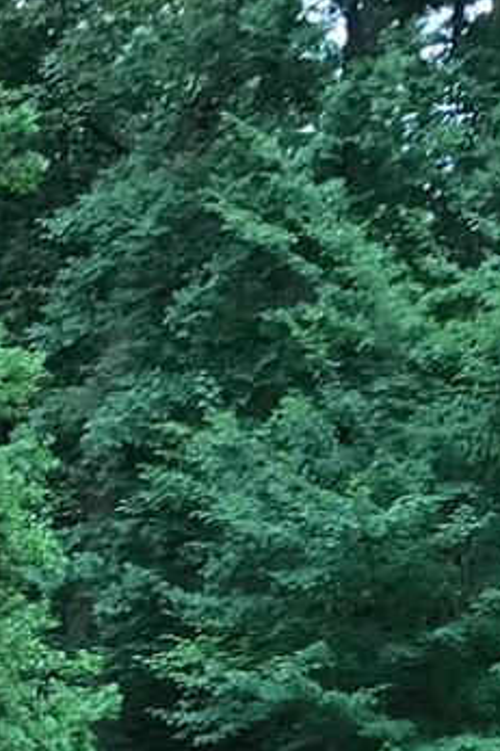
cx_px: -370
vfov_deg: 11.5
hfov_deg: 7.7
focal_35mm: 172
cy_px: 1067
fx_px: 3587
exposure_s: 1/123
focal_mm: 3.99
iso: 20
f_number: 1.8
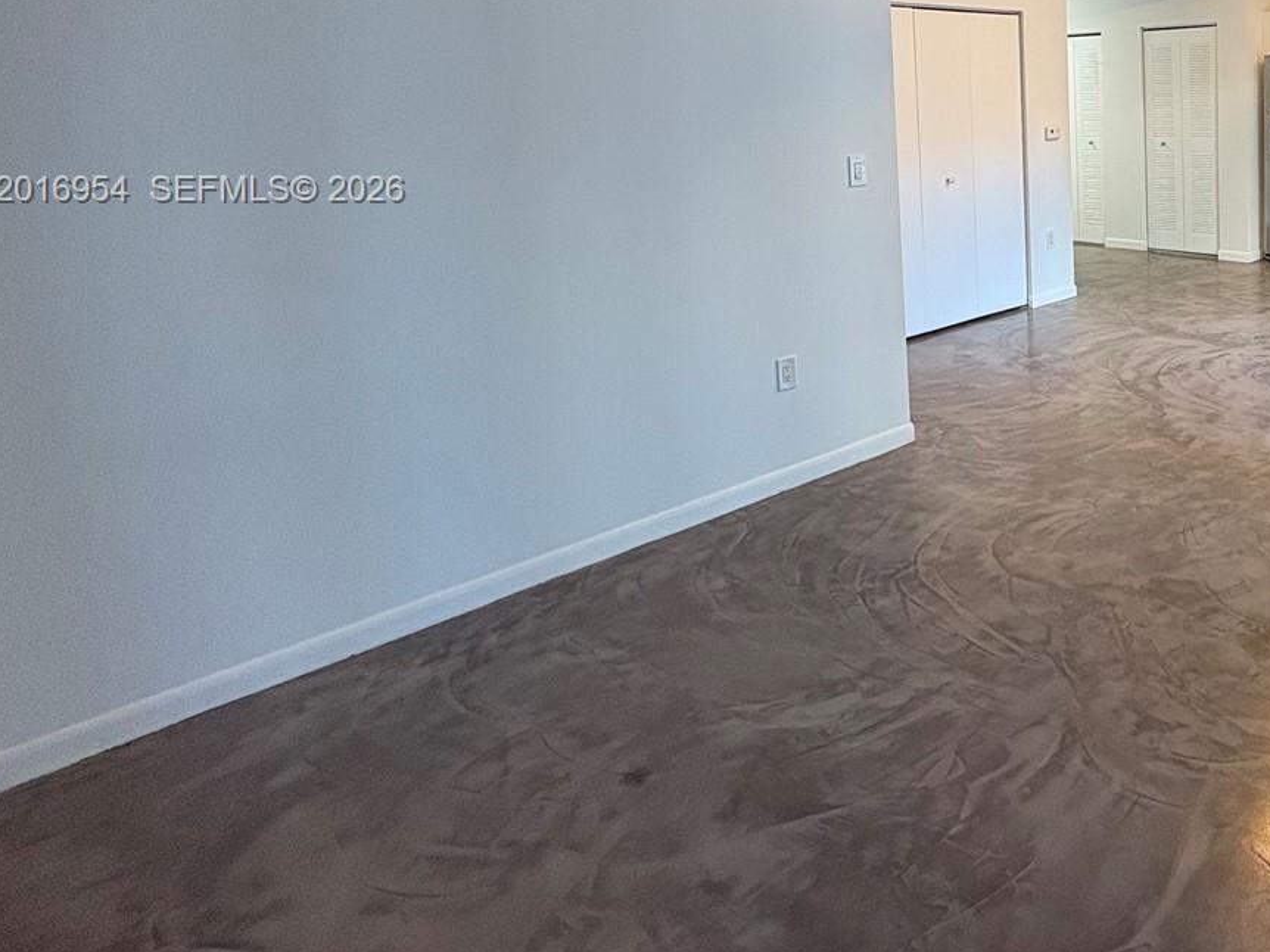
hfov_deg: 58.4
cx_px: 1124
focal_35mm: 26
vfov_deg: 49.9
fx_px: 954
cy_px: 192
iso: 125
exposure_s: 1/60
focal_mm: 2.22
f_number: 2.2
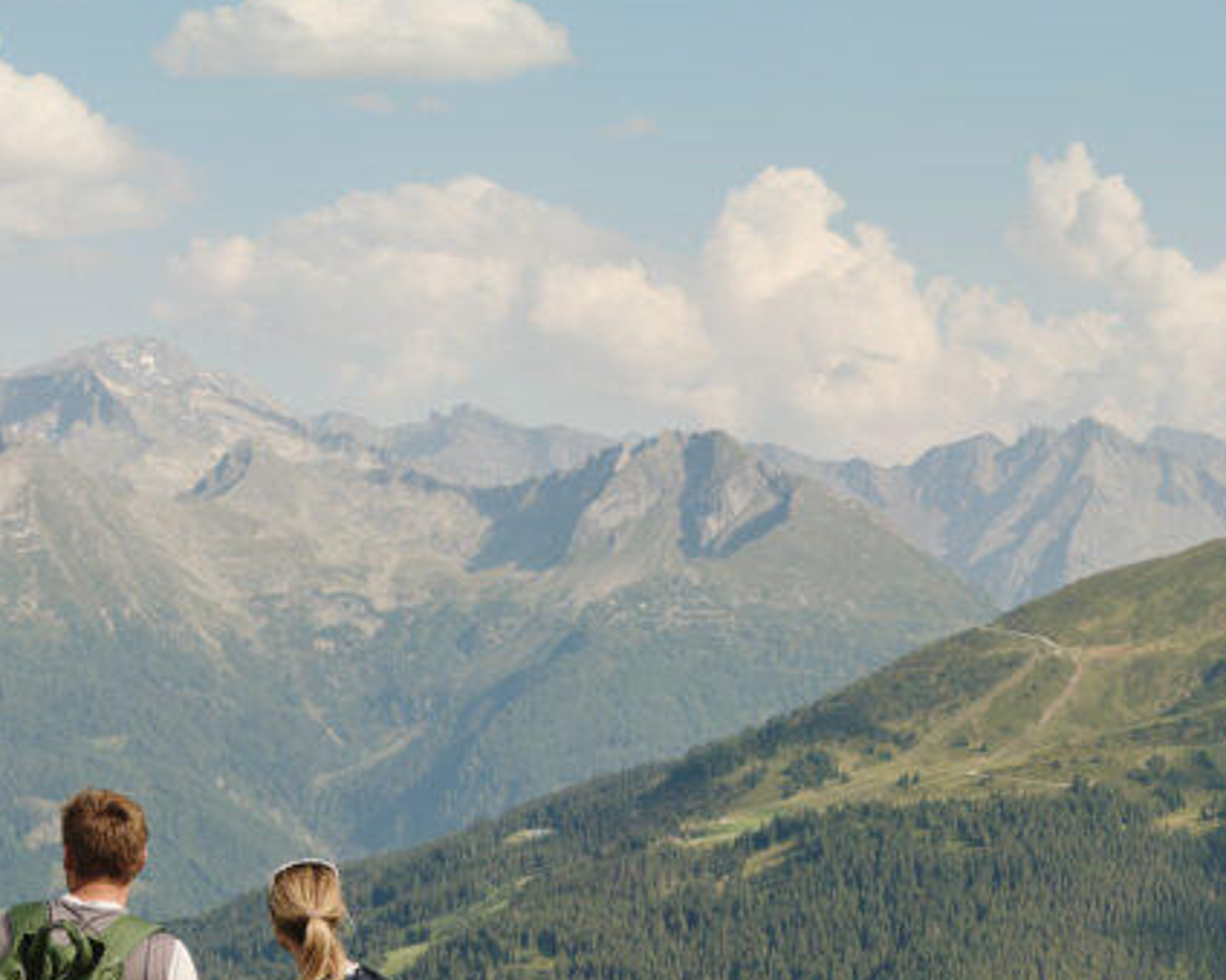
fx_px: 4317
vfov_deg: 13.0
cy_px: 535
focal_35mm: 119
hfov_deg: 16.0
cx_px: 179
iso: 160
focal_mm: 35
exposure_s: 1/500
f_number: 8
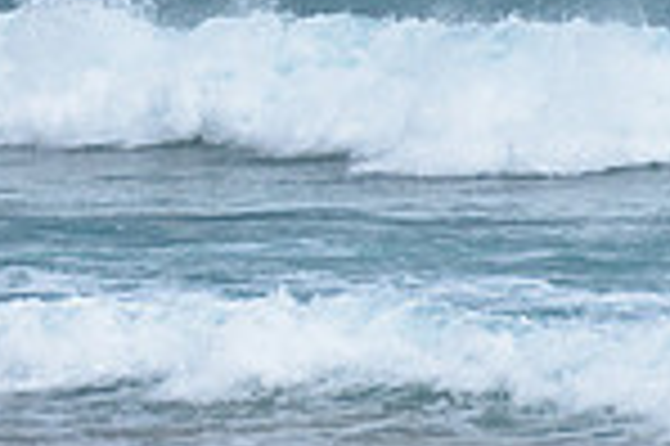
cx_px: -233
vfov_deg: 0.6
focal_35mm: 2389
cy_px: -161
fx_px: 44413
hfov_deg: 0.9
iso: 360
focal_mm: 500
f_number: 5.6
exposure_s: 1/2000
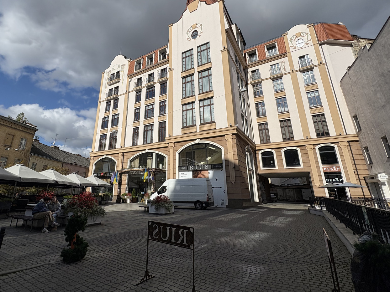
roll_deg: -1.0
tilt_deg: +19.2
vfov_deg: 71.2
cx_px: 168
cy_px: 125
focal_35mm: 18
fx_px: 203
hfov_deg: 87.2
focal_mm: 2.22
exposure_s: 1/6135
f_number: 2.2
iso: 50
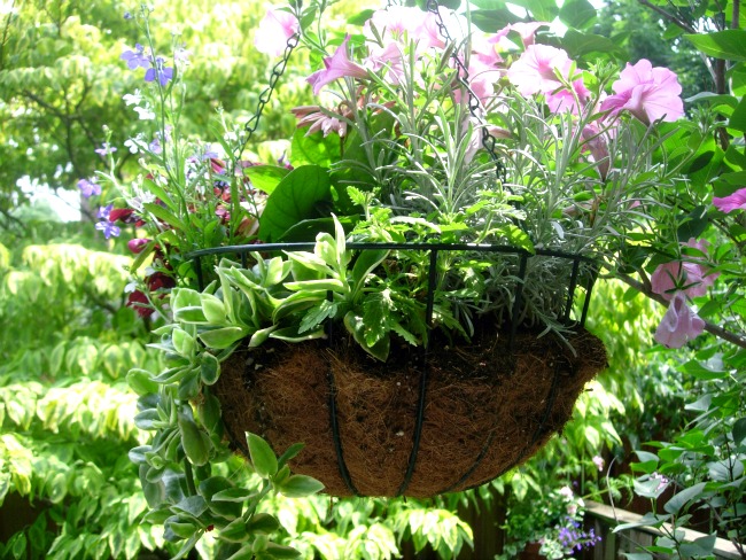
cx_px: 373
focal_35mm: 38
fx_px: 819
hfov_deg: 49.0
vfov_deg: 37.7
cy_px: 280
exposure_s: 1/352
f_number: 2.8
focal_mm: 7.8
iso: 64
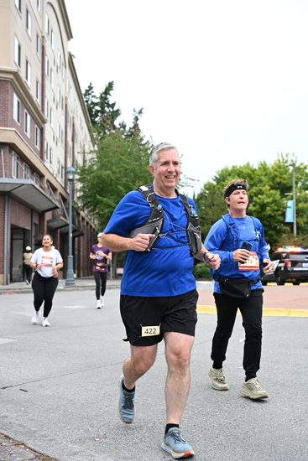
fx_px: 564
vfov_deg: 44.5
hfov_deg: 30.5
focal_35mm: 44
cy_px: 230
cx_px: 154
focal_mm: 44
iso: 1600
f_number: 4
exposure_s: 1/640
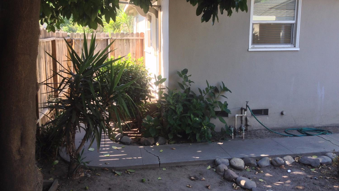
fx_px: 324
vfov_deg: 32.8
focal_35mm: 36
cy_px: 84
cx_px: 170
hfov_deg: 55.3
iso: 50
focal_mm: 4.12
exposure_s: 1/133
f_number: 2.4
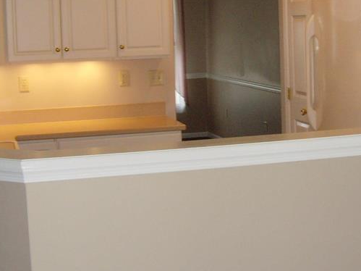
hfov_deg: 24.4
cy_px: 68
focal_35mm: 80
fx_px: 834
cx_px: 214
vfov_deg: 18.3
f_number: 3.5
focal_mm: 6.6
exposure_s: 1/45
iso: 200
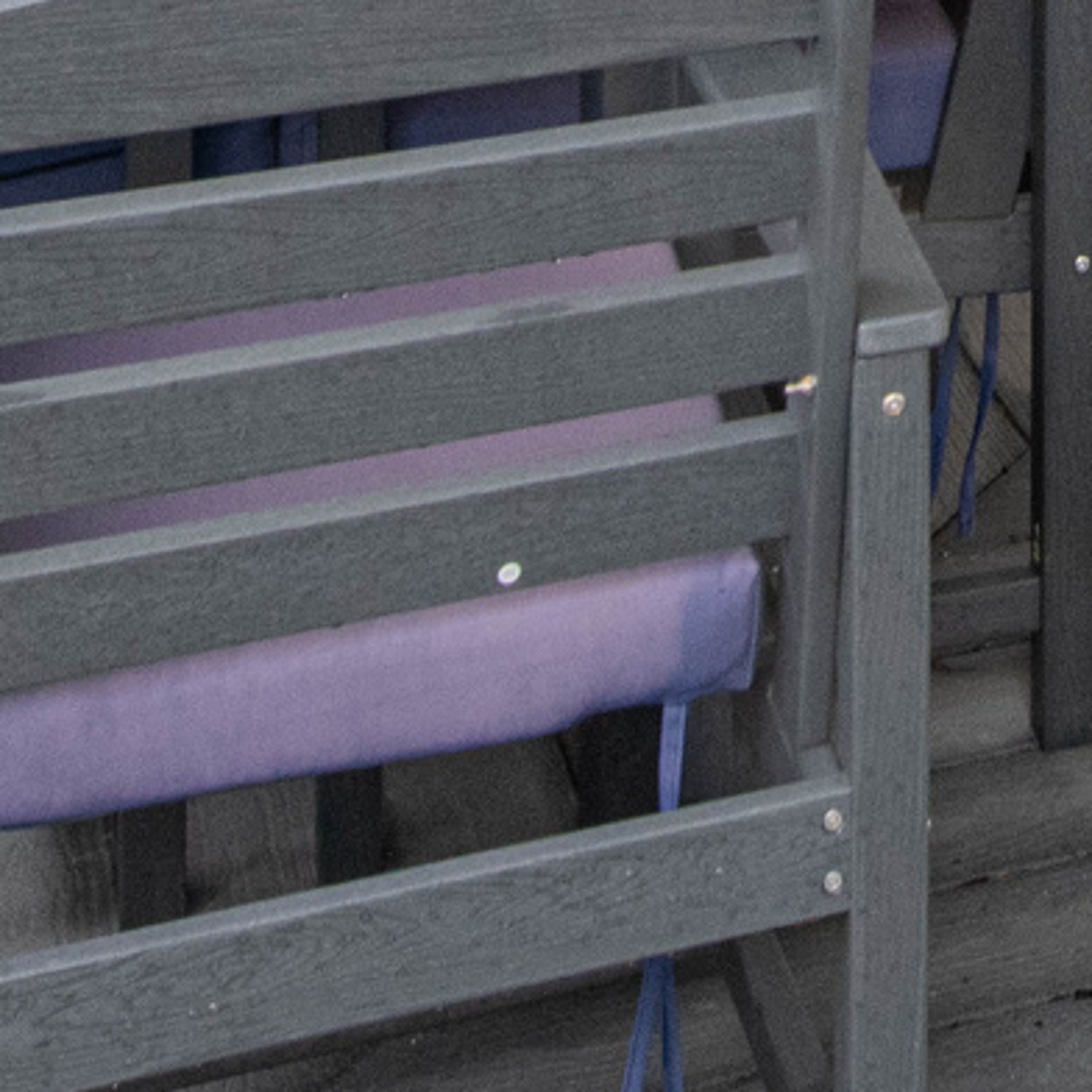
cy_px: -1246
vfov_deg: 13.7
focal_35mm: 103
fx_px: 3676
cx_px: 1654
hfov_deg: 15.5
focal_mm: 14
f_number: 9
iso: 640
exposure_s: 1/100
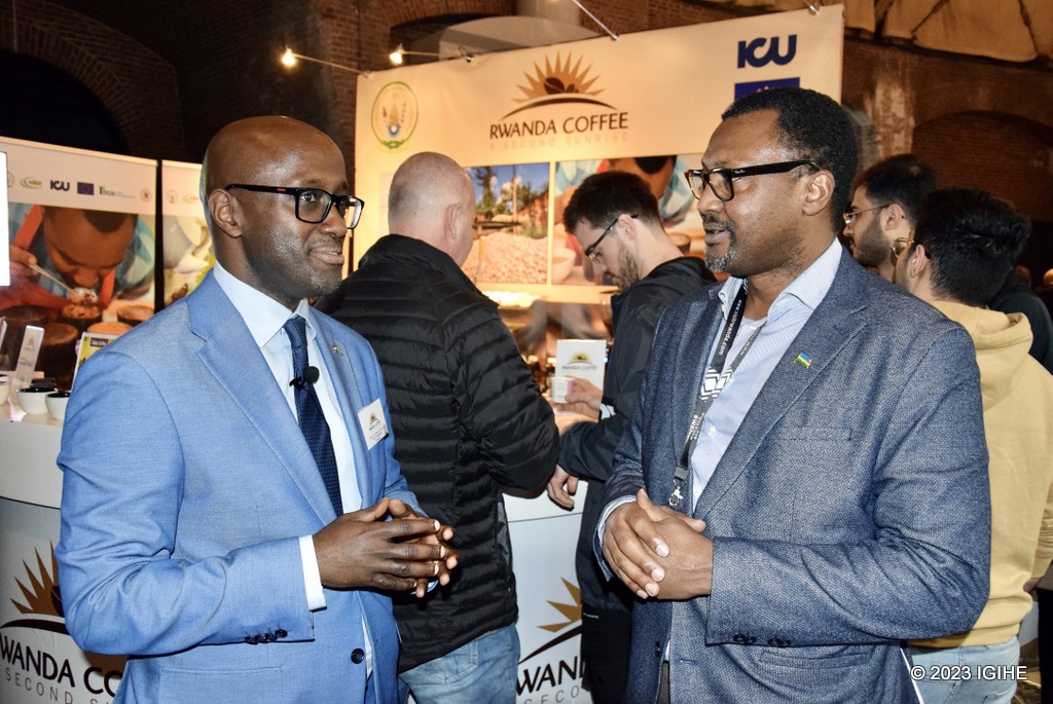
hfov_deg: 59.4
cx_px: 526
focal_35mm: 32
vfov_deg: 41.8
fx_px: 922
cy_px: 352
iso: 3200
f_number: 3.8
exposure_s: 1/60
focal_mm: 21
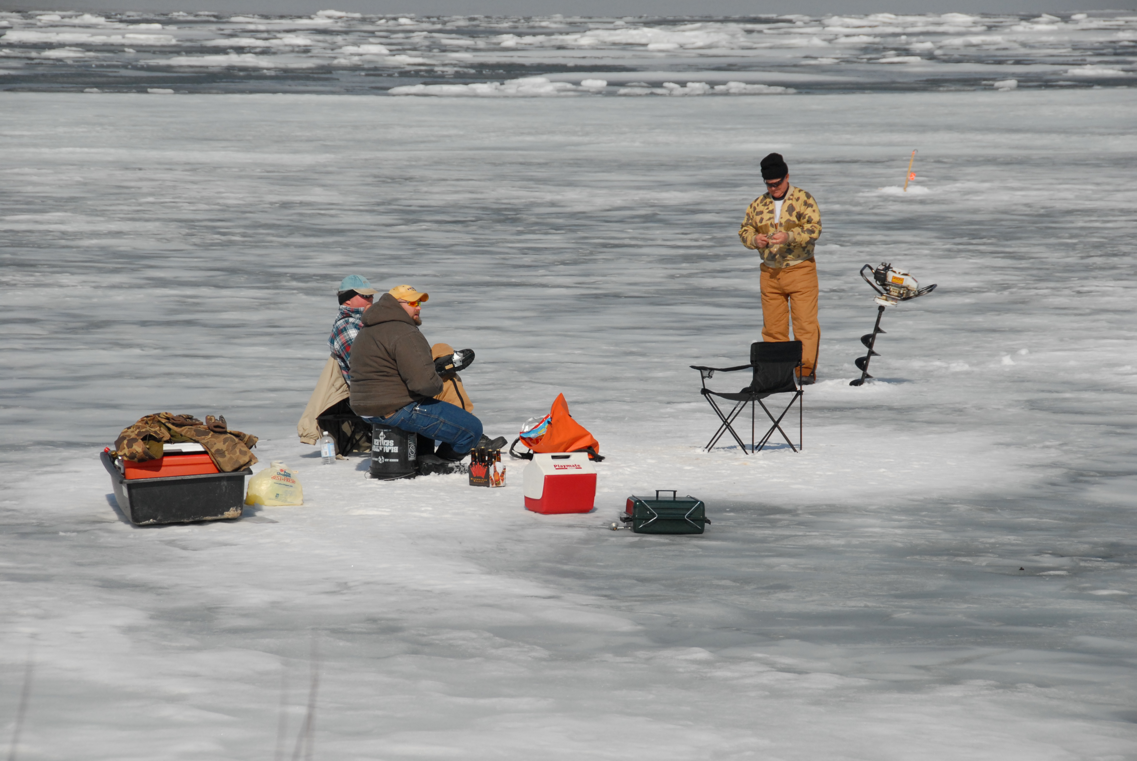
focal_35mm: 195
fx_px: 6166
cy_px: 380
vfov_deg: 7.1
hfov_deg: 10.5
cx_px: 568
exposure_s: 1/2000
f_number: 8
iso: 400
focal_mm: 130
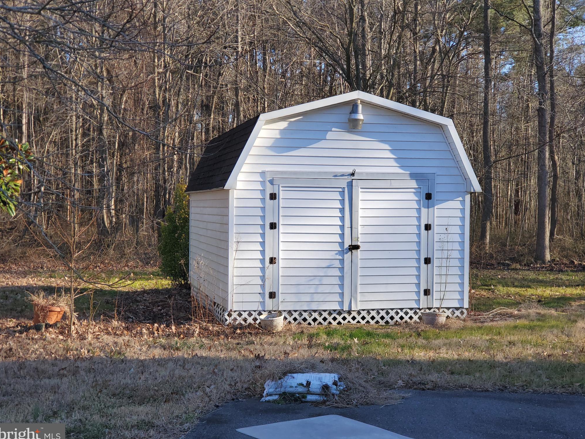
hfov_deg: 36.2
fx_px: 896
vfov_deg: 27.5
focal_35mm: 53
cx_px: 291
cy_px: 223
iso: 50
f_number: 2.4
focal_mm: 6
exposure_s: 1/292
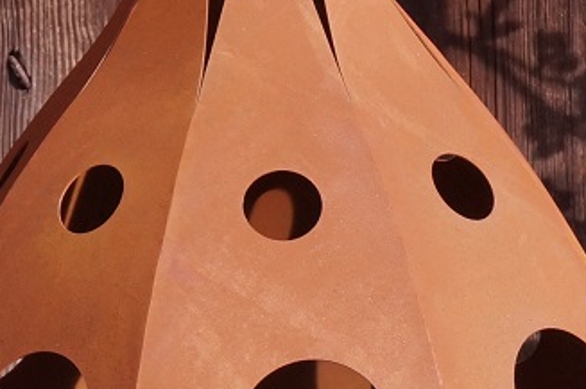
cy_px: 584
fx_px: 4779
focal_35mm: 294
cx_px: 783
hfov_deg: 6.9
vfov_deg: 4.6
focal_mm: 40
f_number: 9
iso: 400
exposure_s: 1/320
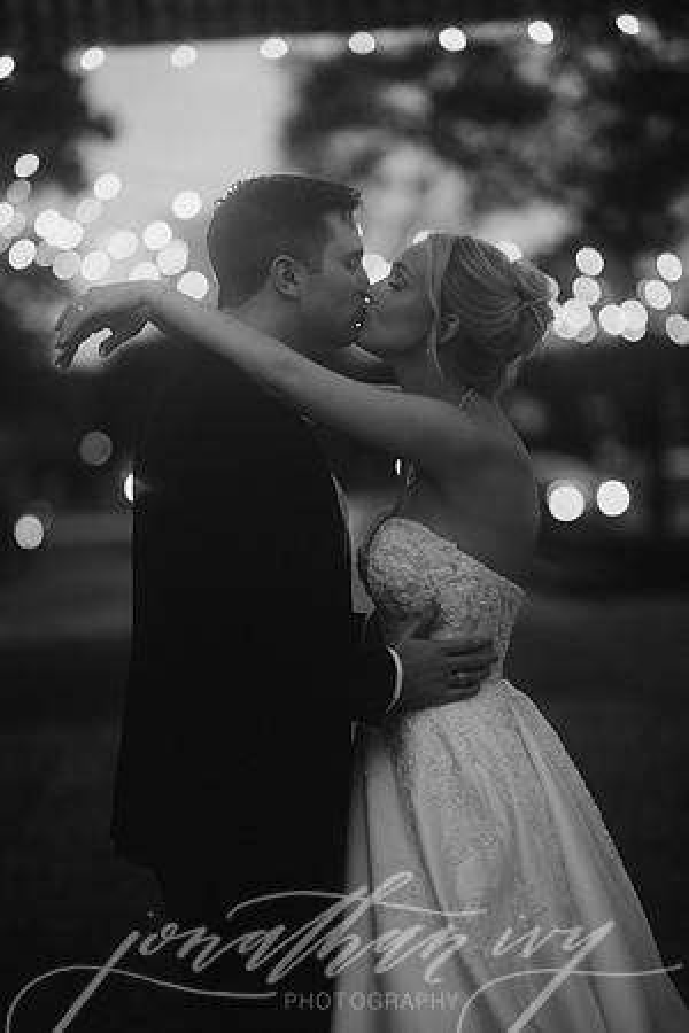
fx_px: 2440
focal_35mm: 85
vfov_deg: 23.9
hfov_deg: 16.1
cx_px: 344
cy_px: 516
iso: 500
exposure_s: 1/160
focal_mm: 85
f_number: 1.8
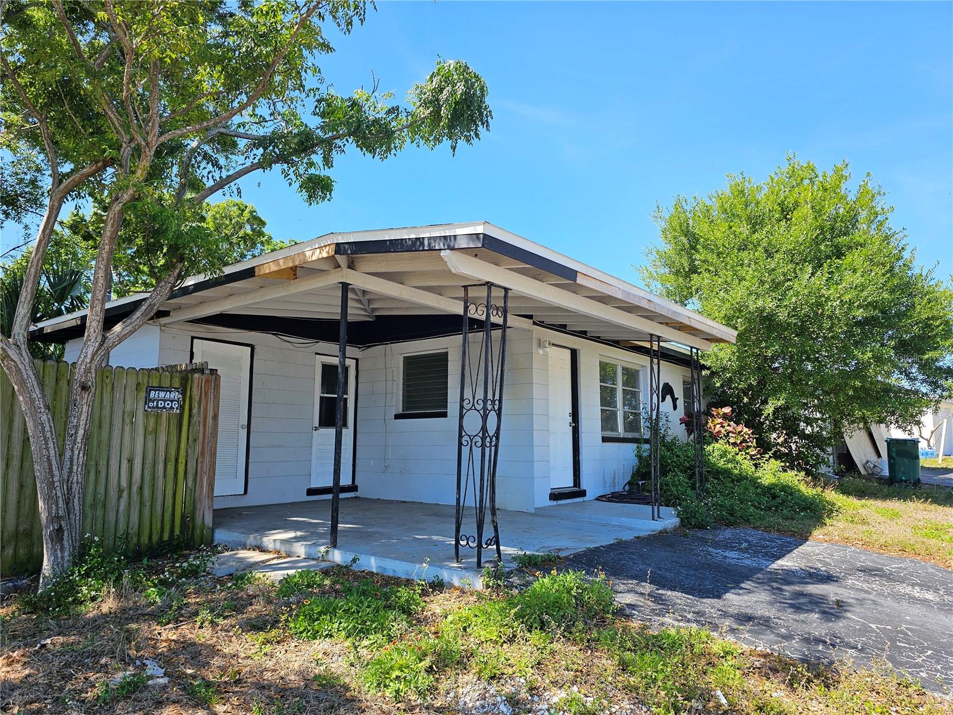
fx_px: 633
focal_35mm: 23
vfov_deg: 58.9
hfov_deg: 73.9
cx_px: 476
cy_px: 358
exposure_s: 1/280
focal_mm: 6.3
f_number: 1.7
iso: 10
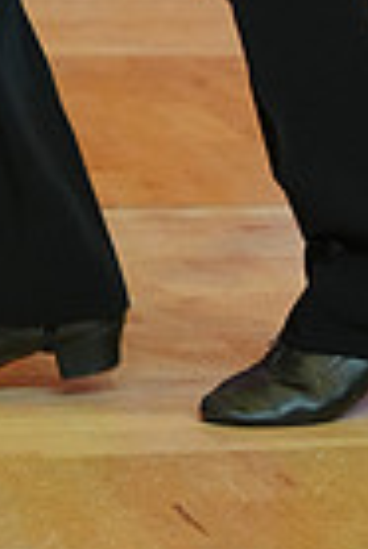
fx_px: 4466
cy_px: -521
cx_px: 259
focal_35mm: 292
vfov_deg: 6.8
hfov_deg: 4.7
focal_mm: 70
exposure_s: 1/160
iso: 1250
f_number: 4
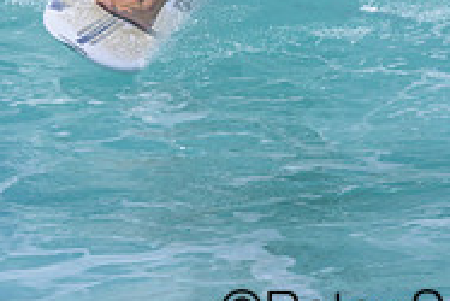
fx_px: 38954
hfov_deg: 0.7
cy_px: -186
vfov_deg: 0.4
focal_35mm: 3114
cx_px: 279
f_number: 6.3
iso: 360
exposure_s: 1/3200
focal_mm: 800
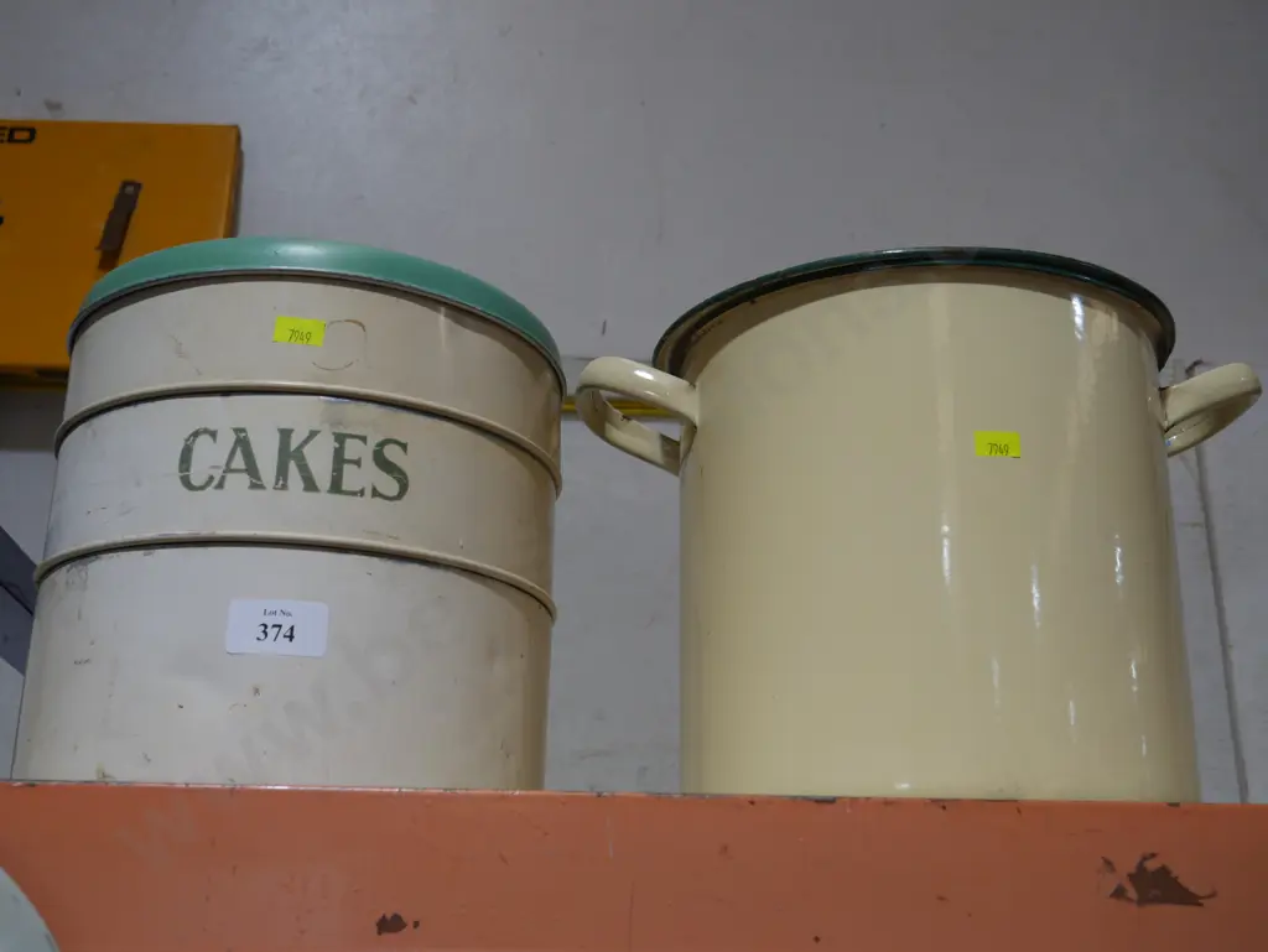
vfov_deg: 36.0
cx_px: 634
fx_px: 1466
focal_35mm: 40
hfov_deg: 46.8
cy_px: 476
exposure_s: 1/80
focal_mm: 20
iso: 200
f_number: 4.5
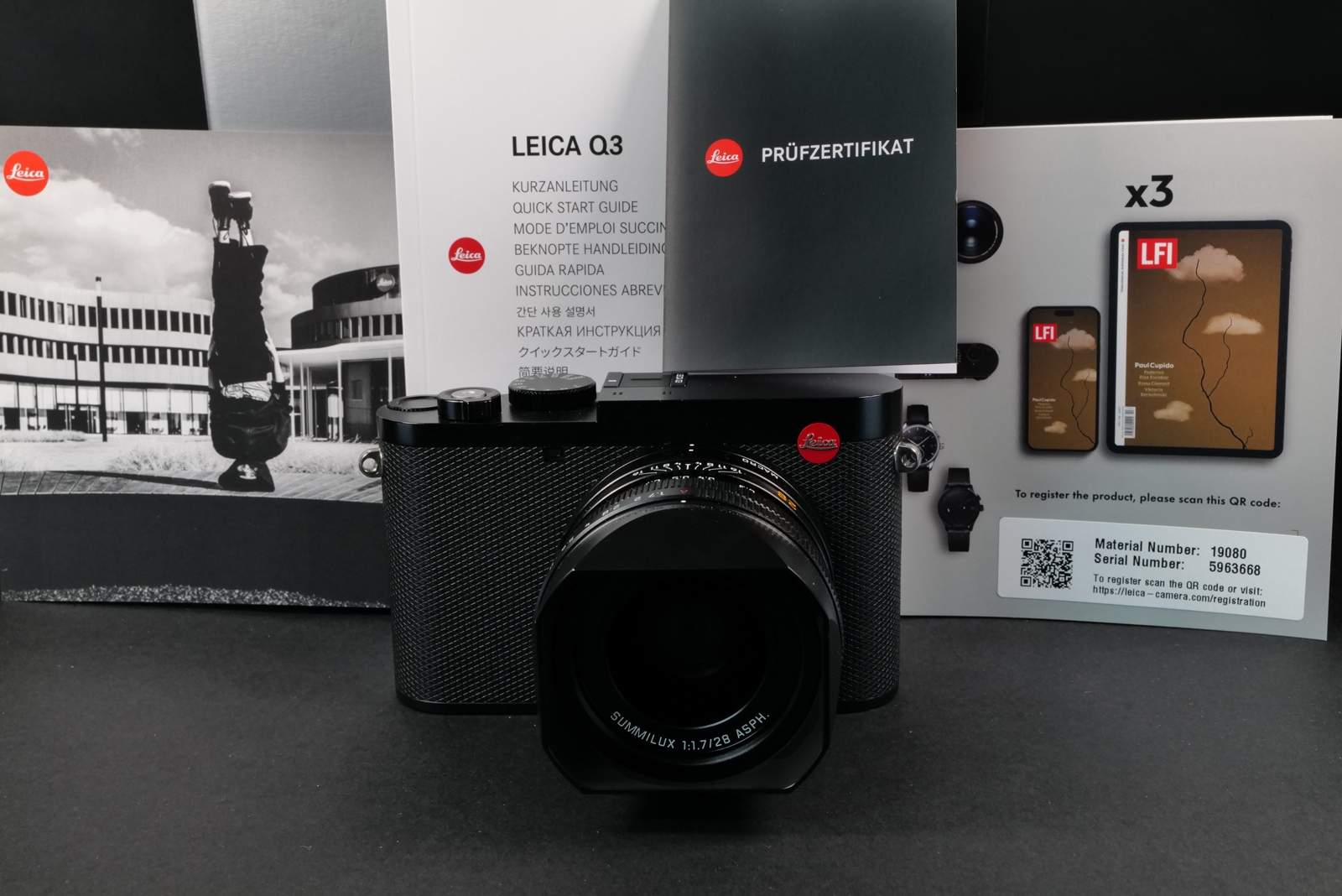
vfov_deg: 31.2
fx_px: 1603
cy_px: 448
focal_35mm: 43
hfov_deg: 45.4
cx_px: 671
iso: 800
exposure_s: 1/3.33
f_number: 22
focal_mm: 43
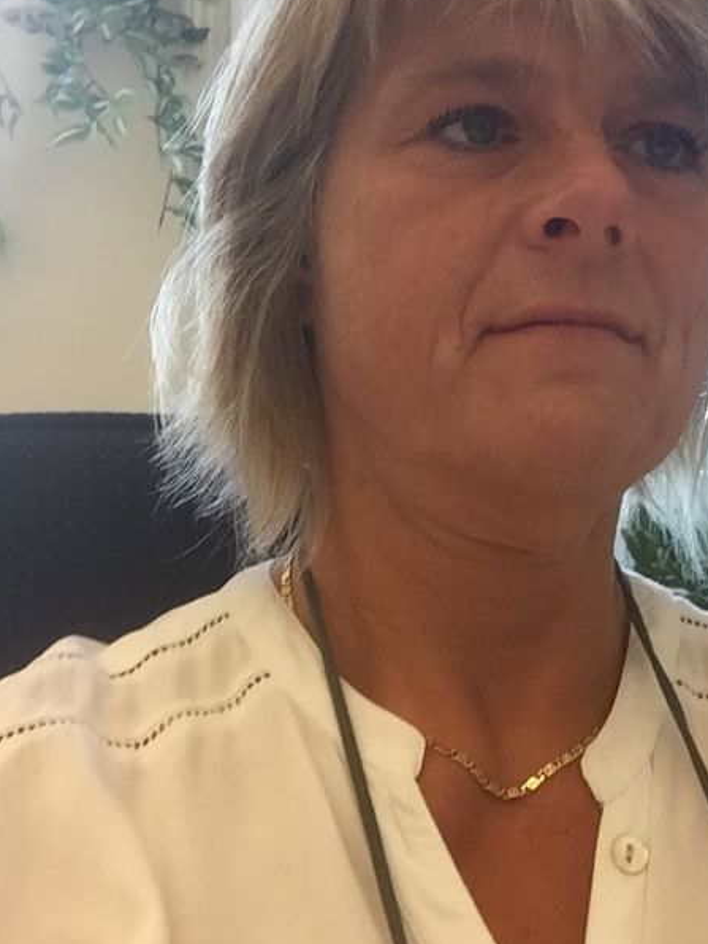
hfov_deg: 27.7
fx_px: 1418
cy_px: 375
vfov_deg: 36.7
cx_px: 512
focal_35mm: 52
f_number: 2.2
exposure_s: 1/33
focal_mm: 2.65
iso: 64
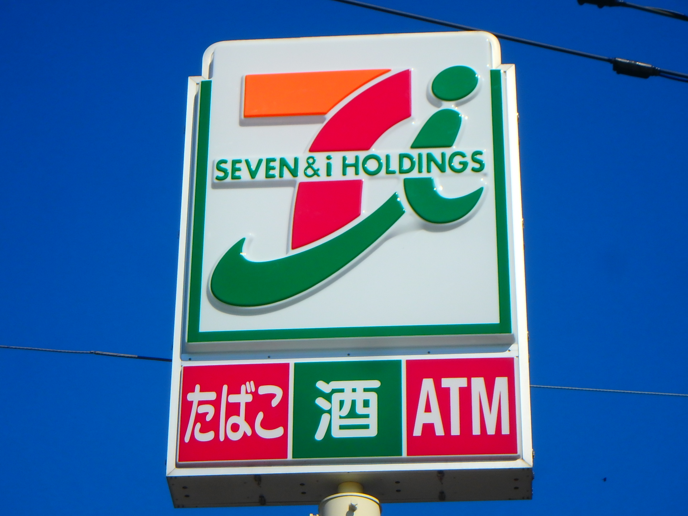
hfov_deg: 18.7
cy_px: 258
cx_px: 344
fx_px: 2087
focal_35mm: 105
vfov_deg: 14.1
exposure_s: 1/1250
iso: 125
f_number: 5.7
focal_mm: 18.7
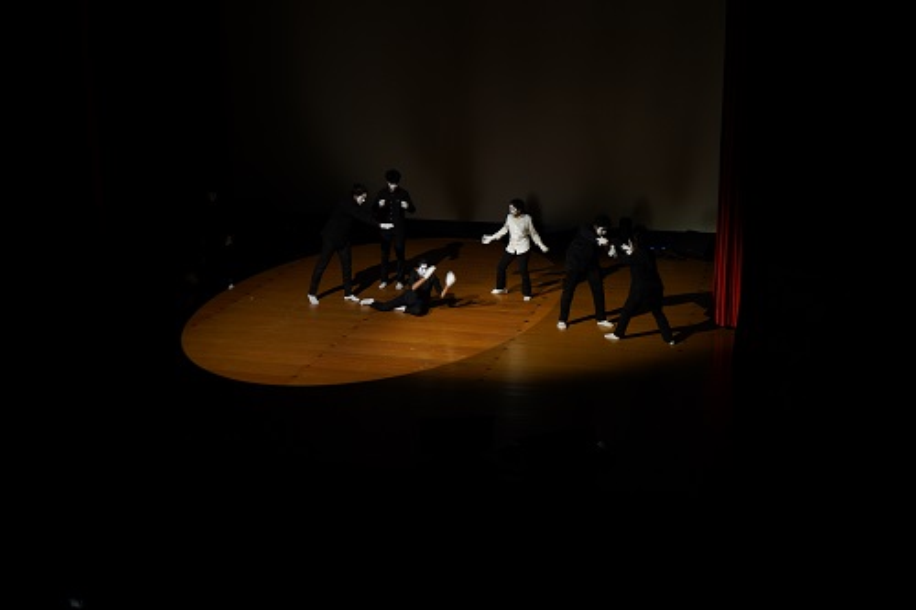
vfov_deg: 28.6
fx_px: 1195
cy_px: 305
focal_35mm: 47
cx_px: 458
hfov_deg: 41.9
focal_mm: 47
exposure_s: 1/100
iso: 1000
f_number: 4.5
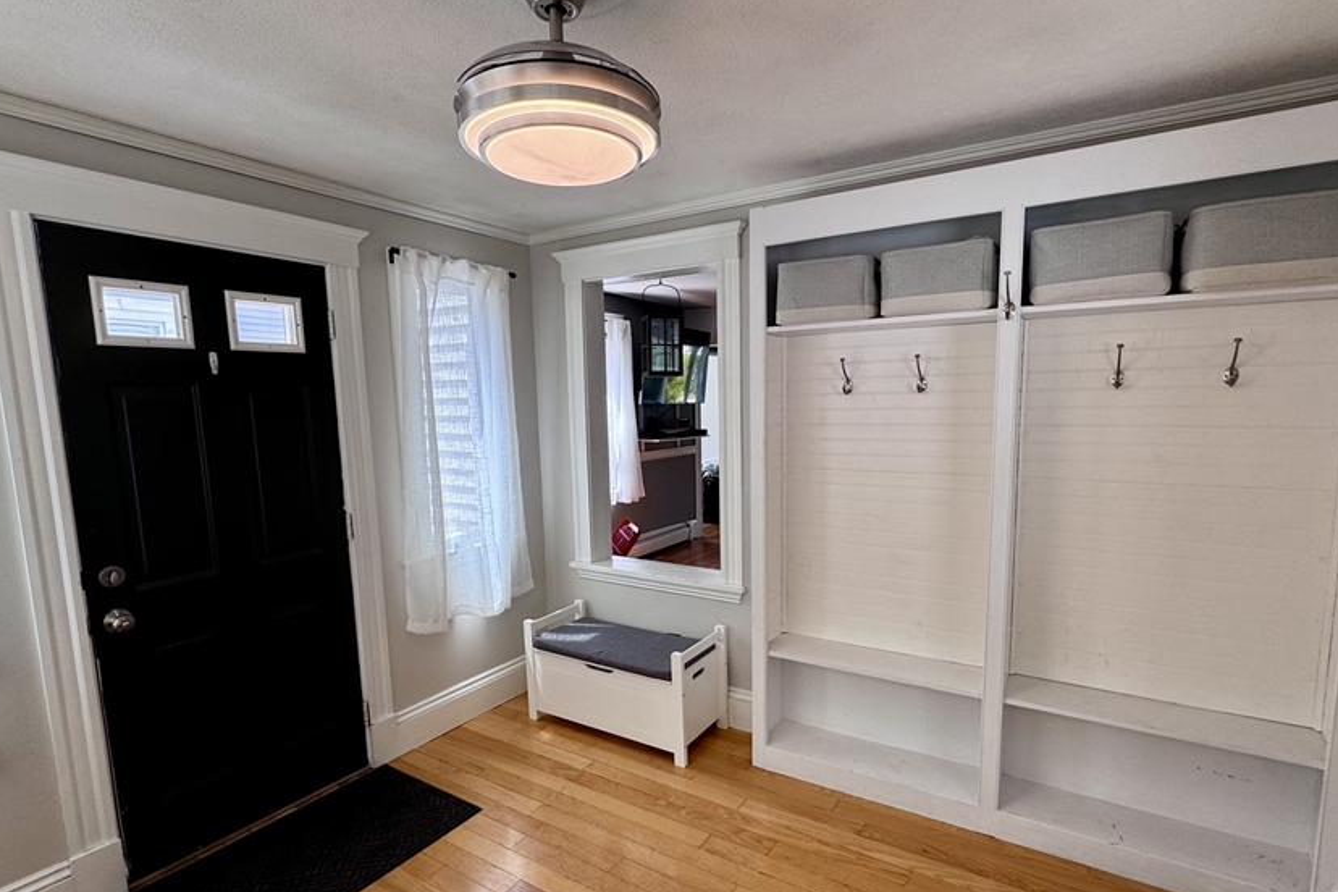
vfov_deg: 67.3
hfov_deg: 90.0
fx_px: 669
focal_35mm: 18
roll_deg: +0.9
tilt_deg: -7.4
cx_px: 698
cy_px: 483
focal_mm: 2.22
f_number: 2.2
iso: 50
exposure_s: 1/99
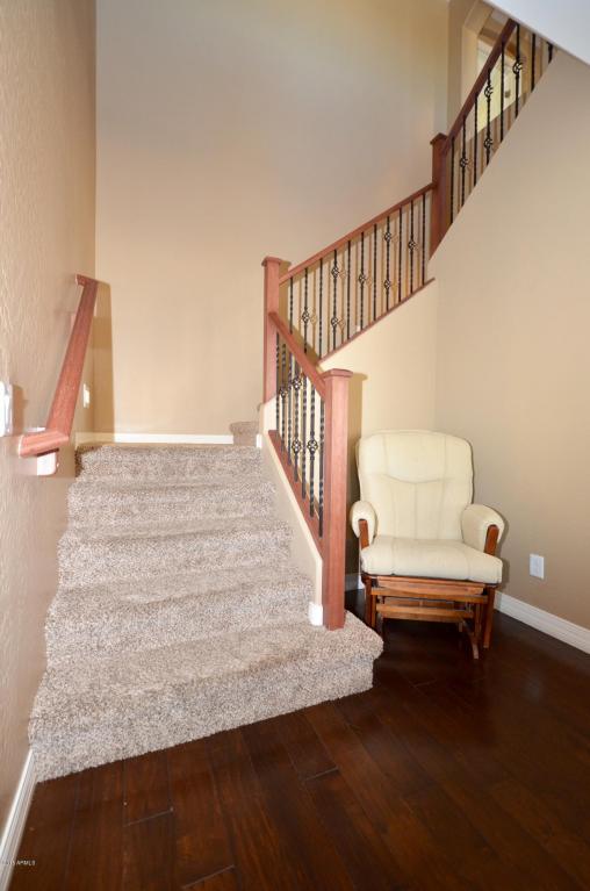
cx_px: 295
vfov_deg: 100.5
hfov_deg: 77.1
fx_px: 370
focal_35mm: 15
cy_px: 446
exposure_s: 1/60
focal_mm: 10
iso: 800
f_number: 4
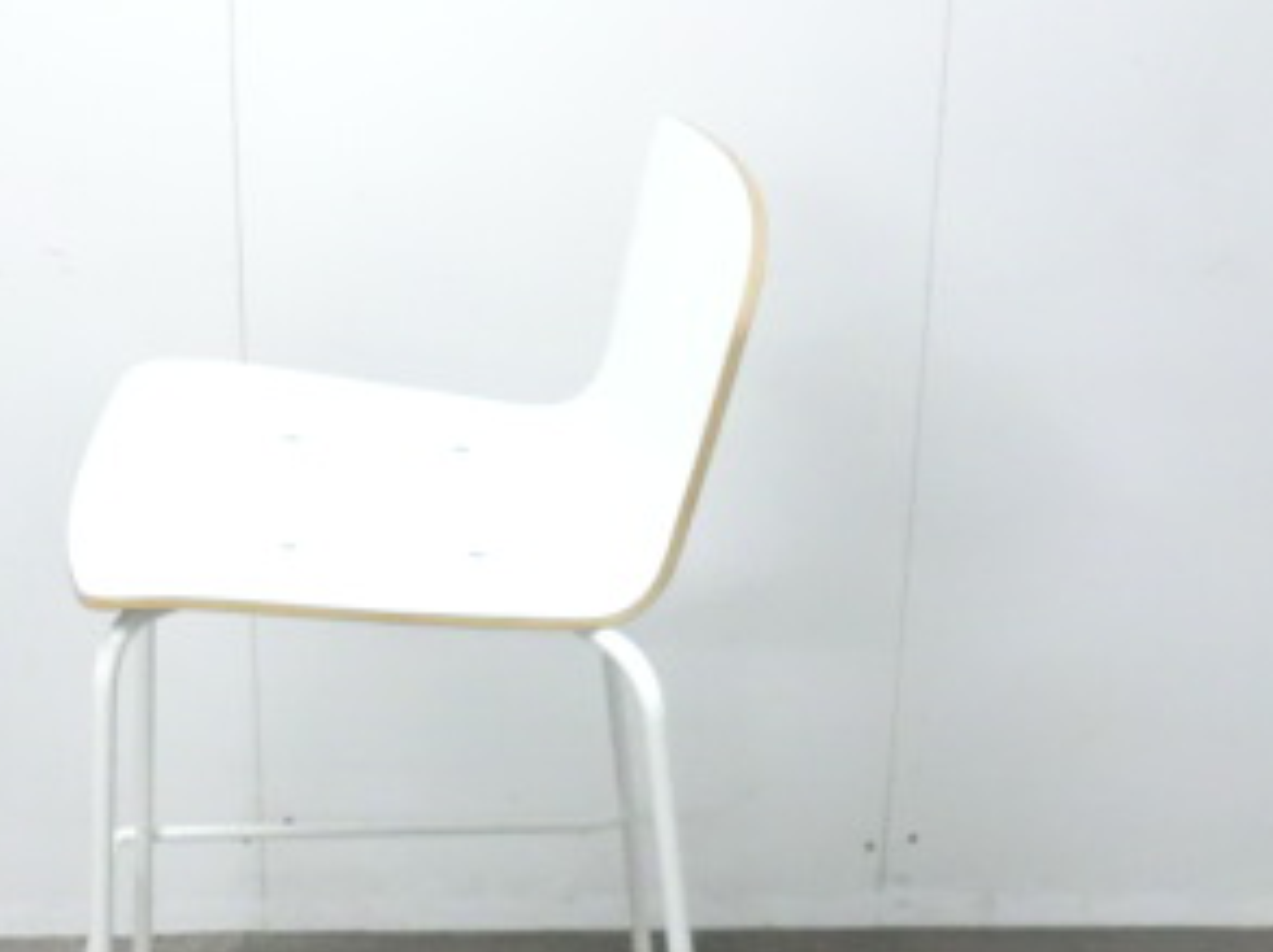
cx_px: 469
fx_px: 2571
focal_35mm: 70
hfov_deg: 27.7
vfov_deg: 21.0
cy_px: 539
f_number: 3.5
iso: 800
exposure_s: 1/60
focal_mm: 5.8
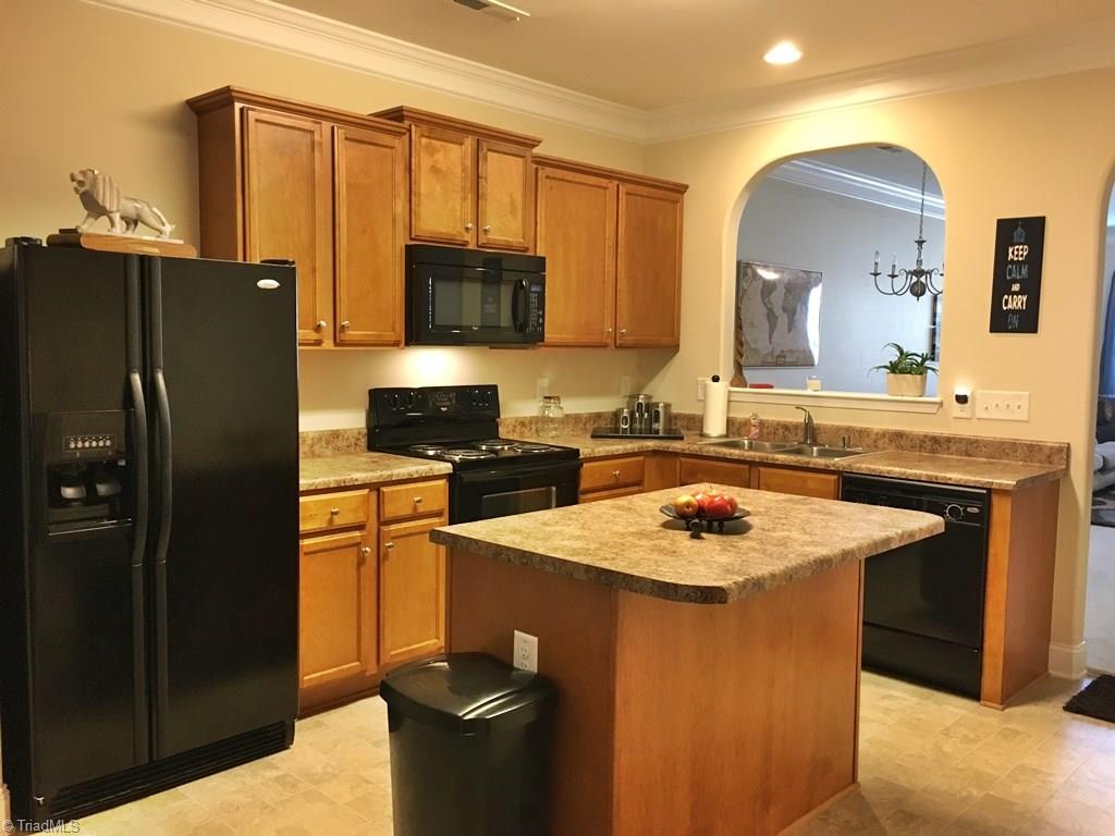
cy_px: 418
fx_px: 934
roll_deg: -1.1
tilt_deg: -4.8
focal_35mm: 29
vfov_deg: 48.2
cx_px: 558
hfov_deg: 61.7
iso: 200
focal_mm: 4.15
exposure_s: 1/30
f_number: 2.2
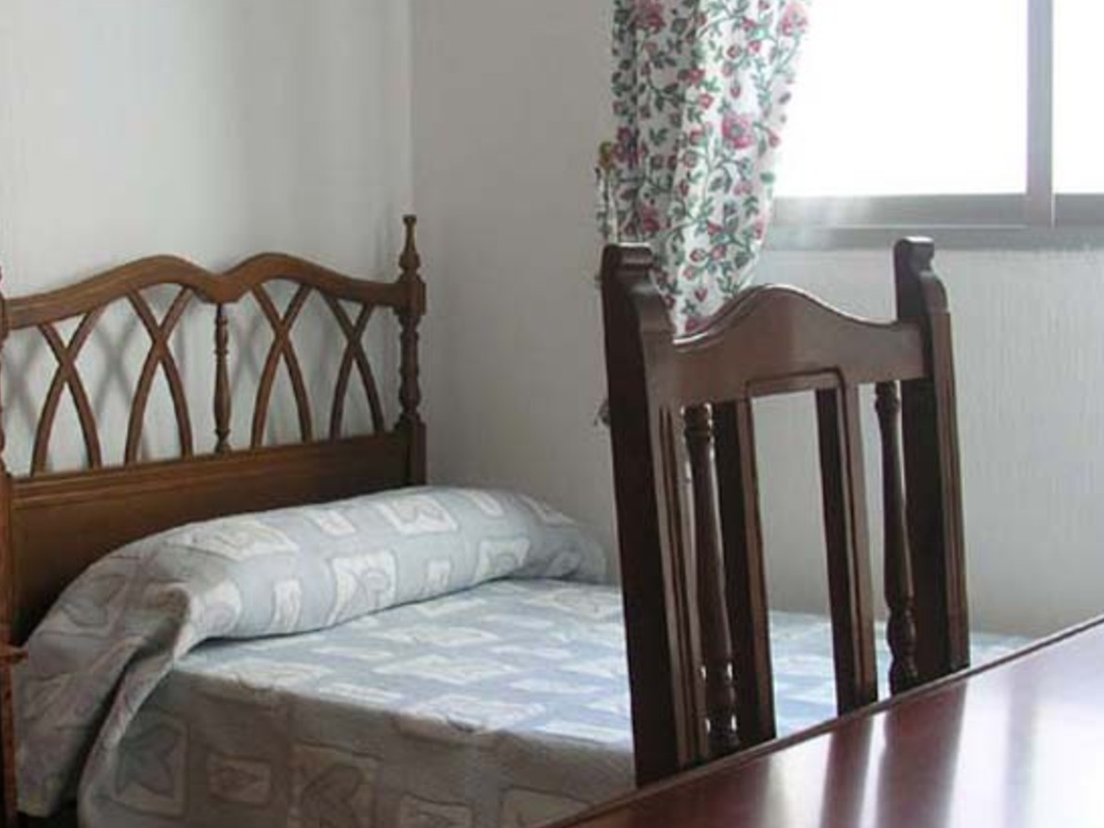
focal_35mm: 61
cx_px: 453
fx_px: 1945
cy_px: 578
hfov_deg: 31.6
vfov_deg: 23.9
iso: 100
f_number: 2.7
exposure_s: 1/43.4
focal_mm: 5.6
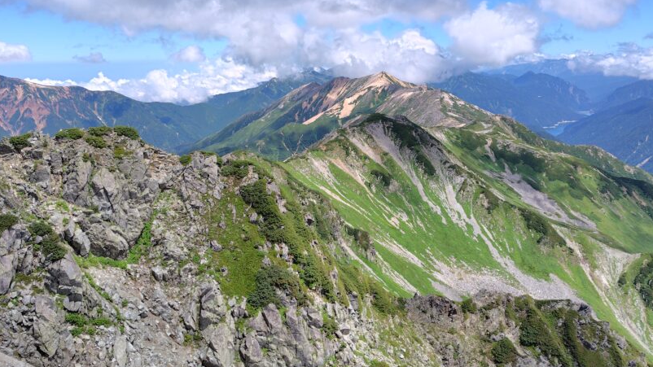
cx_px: 297
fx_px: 554
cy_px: 140
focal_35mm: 32
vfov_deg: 36.5
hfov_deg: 60.9
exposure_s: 1/1872
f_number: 1.9
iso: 50
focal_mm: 5.6
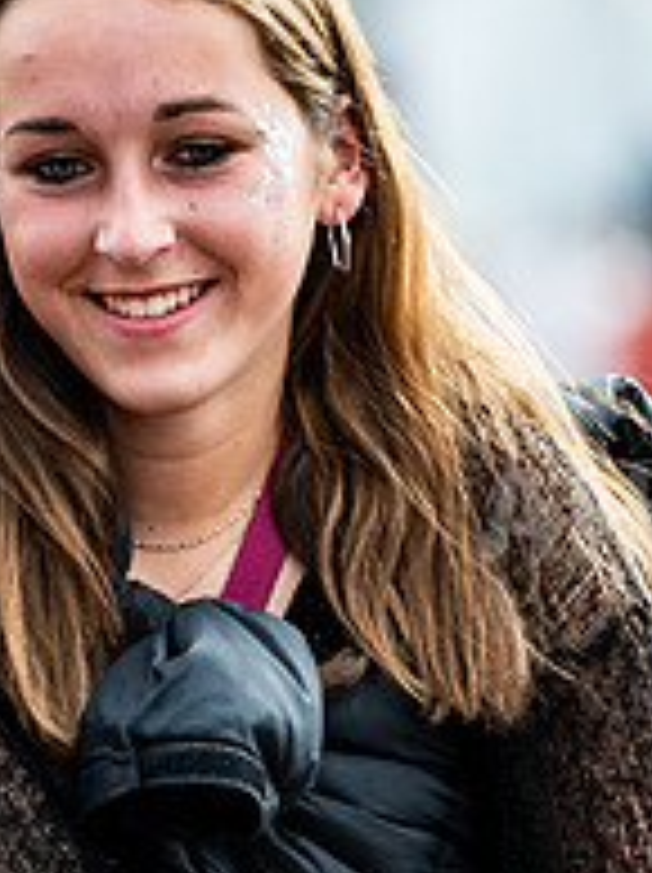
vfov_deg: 1.6
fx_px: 30782
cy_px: 81
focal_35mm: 1223
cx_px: -23
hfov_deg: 1.2
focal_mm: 200
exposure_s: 1/500
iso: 160
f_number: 4
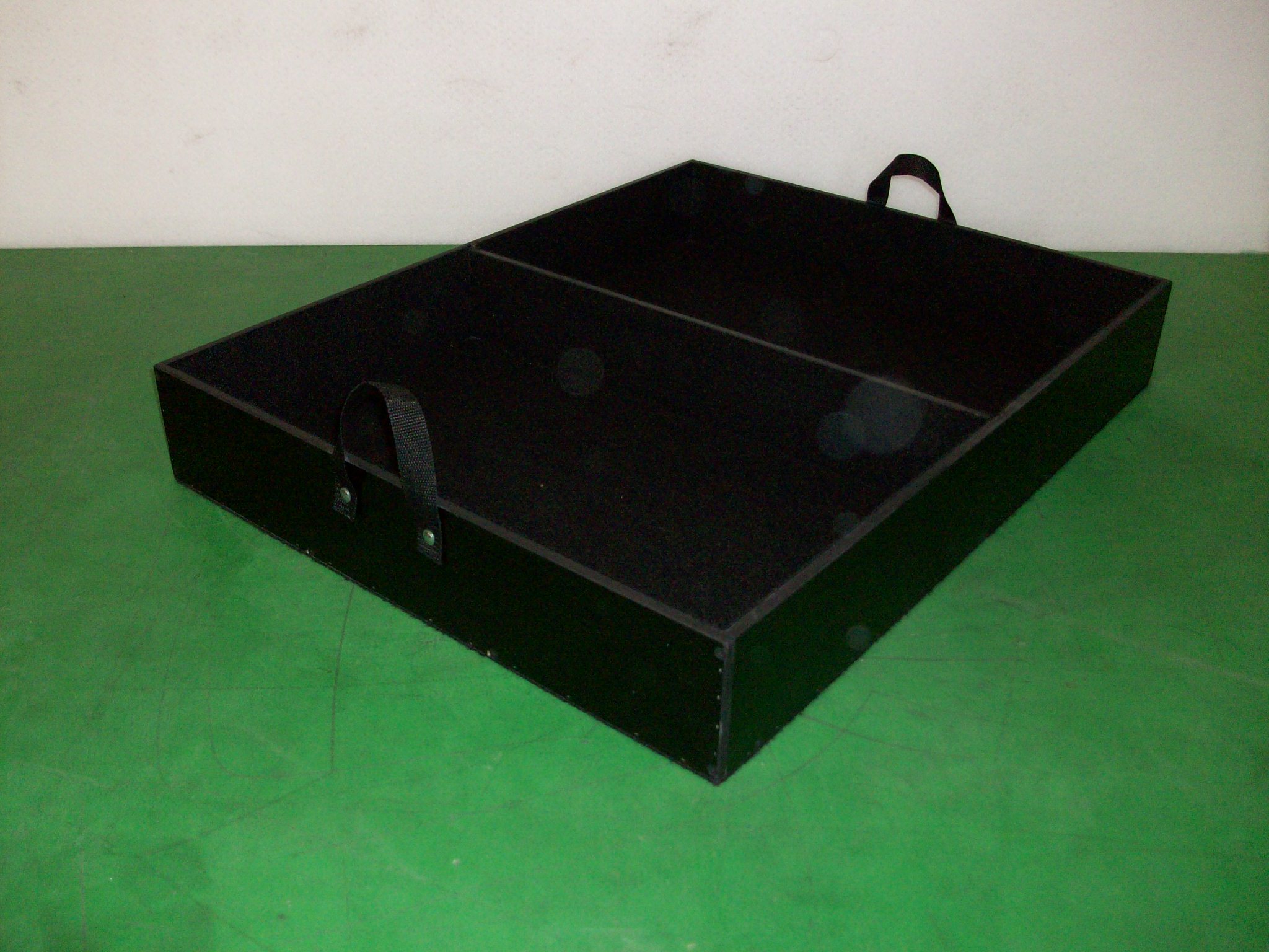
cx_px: 634
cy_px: 476
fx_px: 1246
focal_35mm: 34
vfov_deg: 41.8
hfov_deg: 54.0
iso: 160
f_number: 2.8
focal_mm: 5.7
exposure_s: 1/60
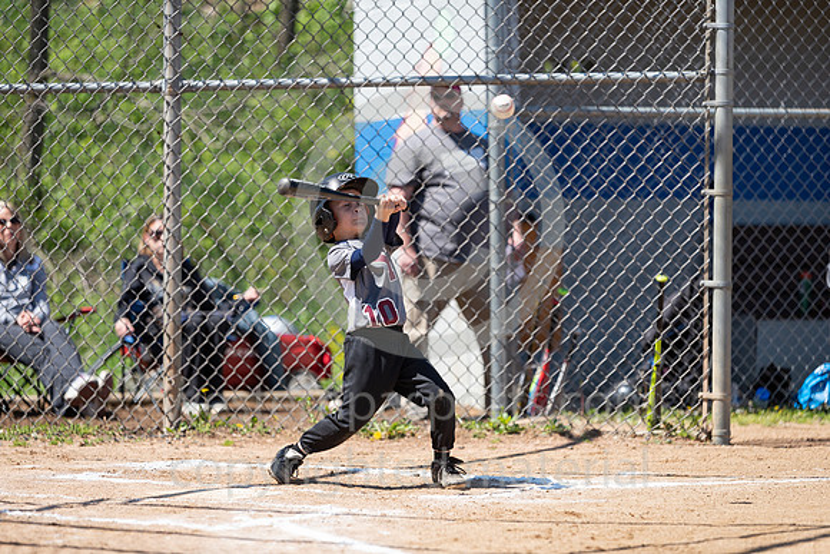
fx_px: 4035
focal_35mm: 175
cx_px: 415
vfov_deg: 7.9
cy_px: 277
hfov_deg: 11.7
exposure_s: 1/2000
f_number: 3.2
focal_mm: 175
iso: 200
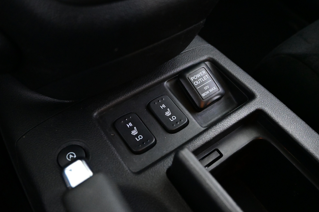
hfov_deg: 59.1
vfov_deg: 41.4
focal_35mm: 32
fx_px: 282
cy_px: 109
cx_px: 162
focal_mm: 20.5
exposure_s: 1/30
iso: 7200
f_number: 3.8
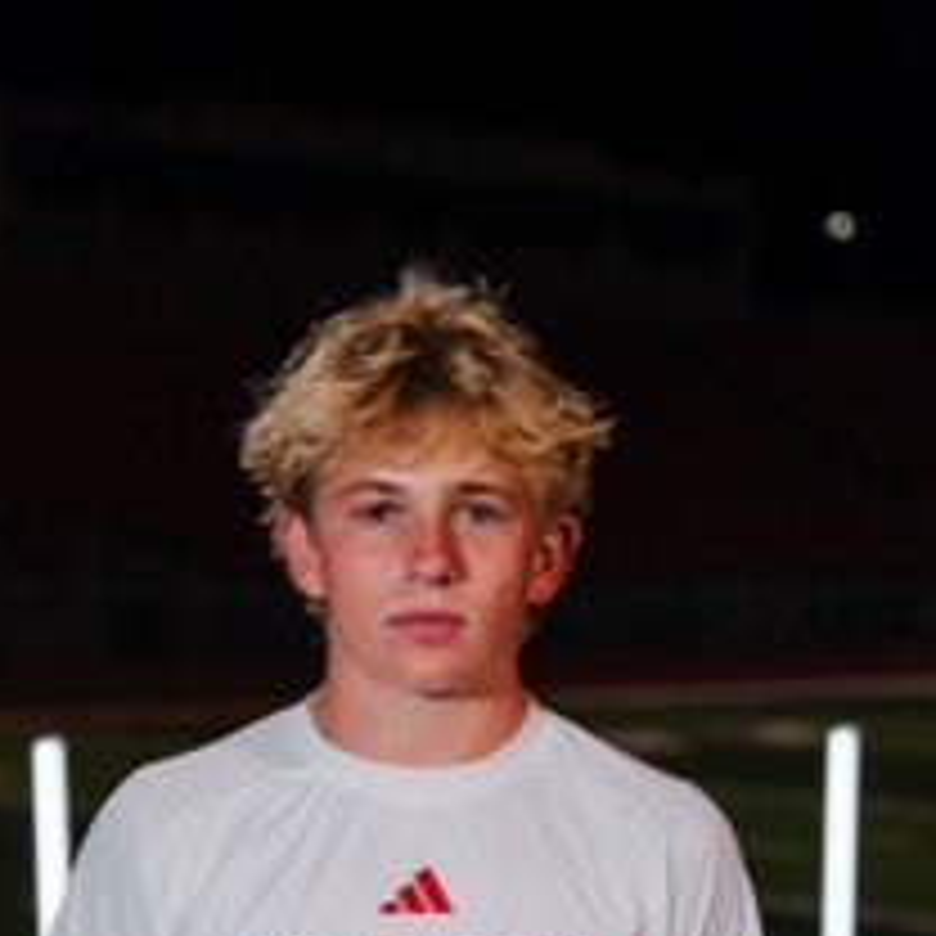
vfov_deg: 19.9
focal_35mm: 85
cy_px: 896
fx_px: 2600
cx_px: 403
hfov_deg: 20.4
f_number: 2.8
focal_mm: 52
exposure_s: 1/500
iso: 500
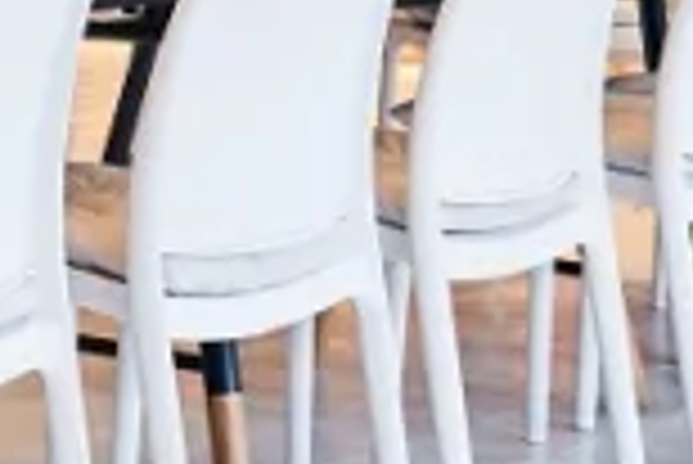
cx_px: -428
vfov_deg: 7.5
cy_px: -198
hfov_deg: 10.9
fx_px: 3468
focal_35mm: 180
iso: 250
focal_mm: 27
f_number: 5.6
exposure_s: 1/4
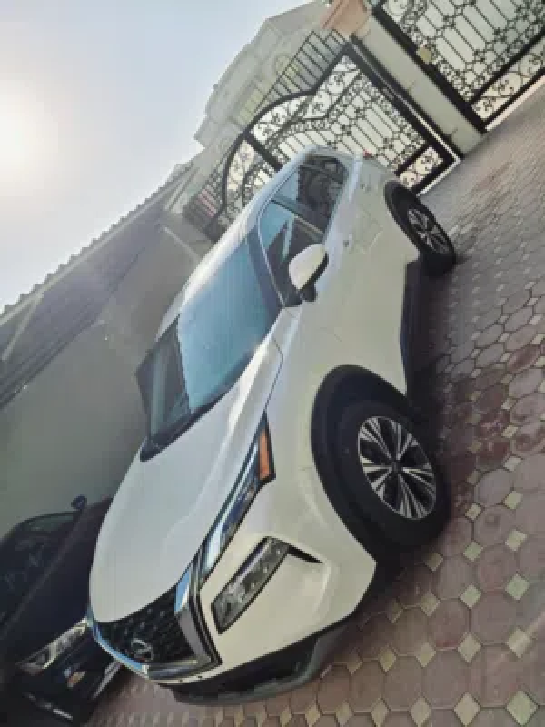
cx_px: 272
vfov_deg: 73.9
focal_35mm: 23
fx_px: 483
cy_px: 364
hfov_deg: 58.9
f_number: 1.7
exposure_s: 1/2000
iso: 12
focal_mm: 6.3
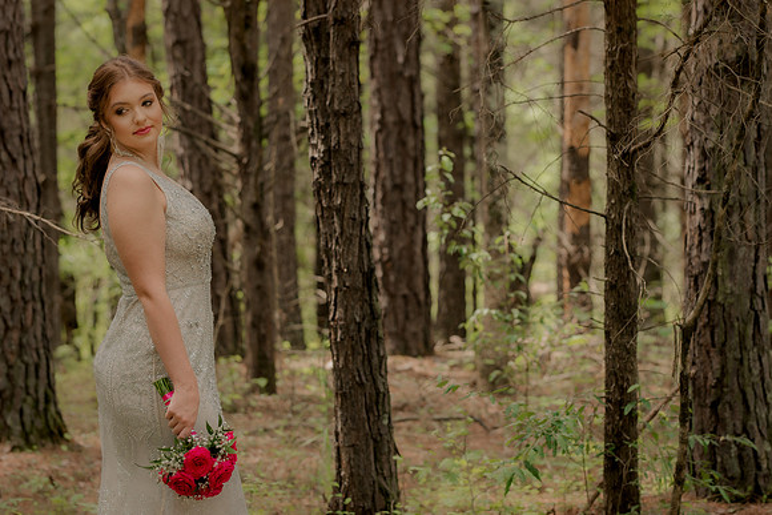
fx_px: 2735
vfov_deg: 10.8
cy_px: 258
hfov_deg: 16.1
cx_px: 386
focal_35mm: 128
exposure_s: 1/250
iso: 200
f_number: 3.2
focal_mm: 85
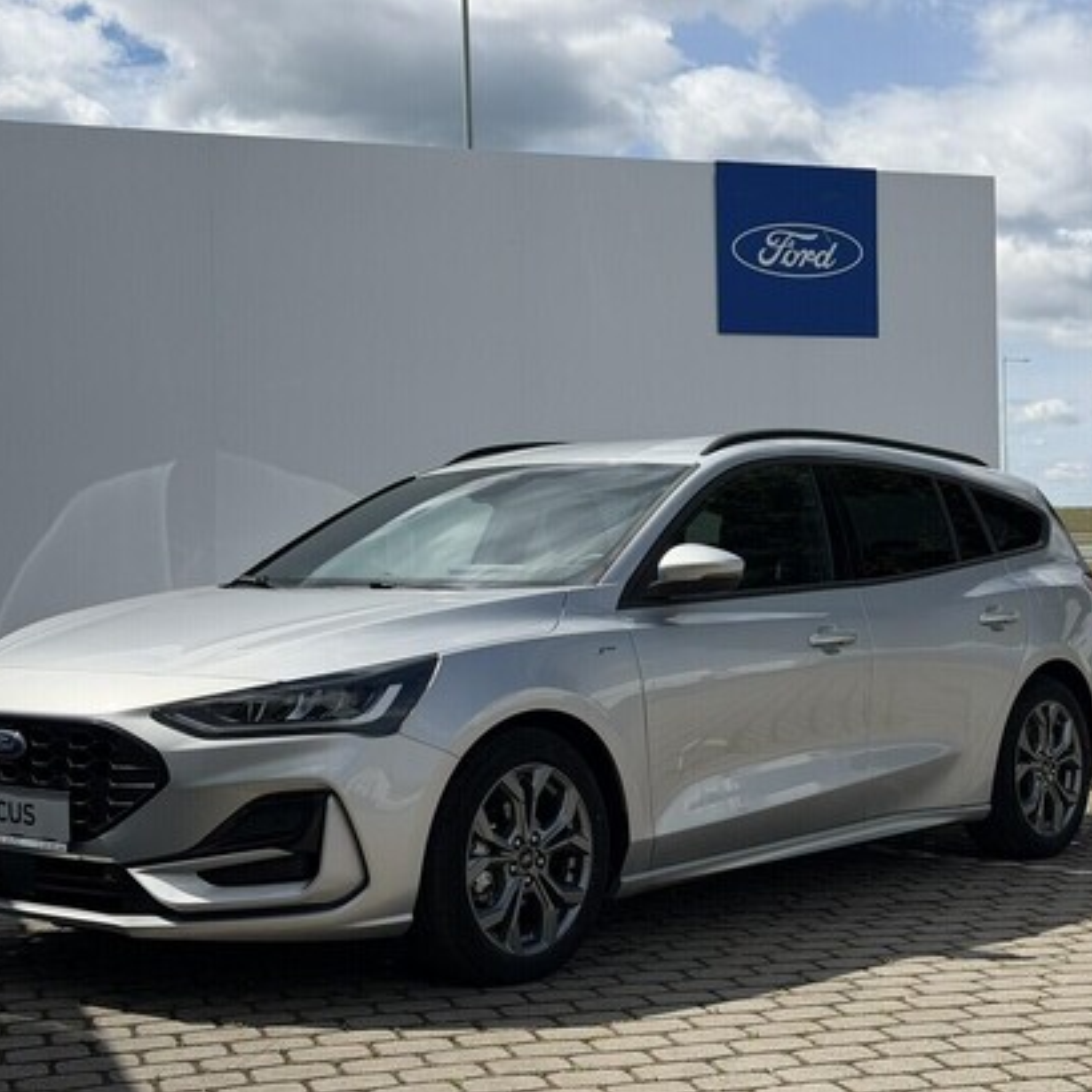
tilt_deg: +0.7
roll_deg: +1.9
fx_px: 2034
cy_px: 547
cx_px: 586
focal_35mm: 57
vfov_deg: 30.0
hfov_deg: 30.0
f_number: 1.78
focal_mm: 6.76
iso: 80
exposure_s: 1/8772
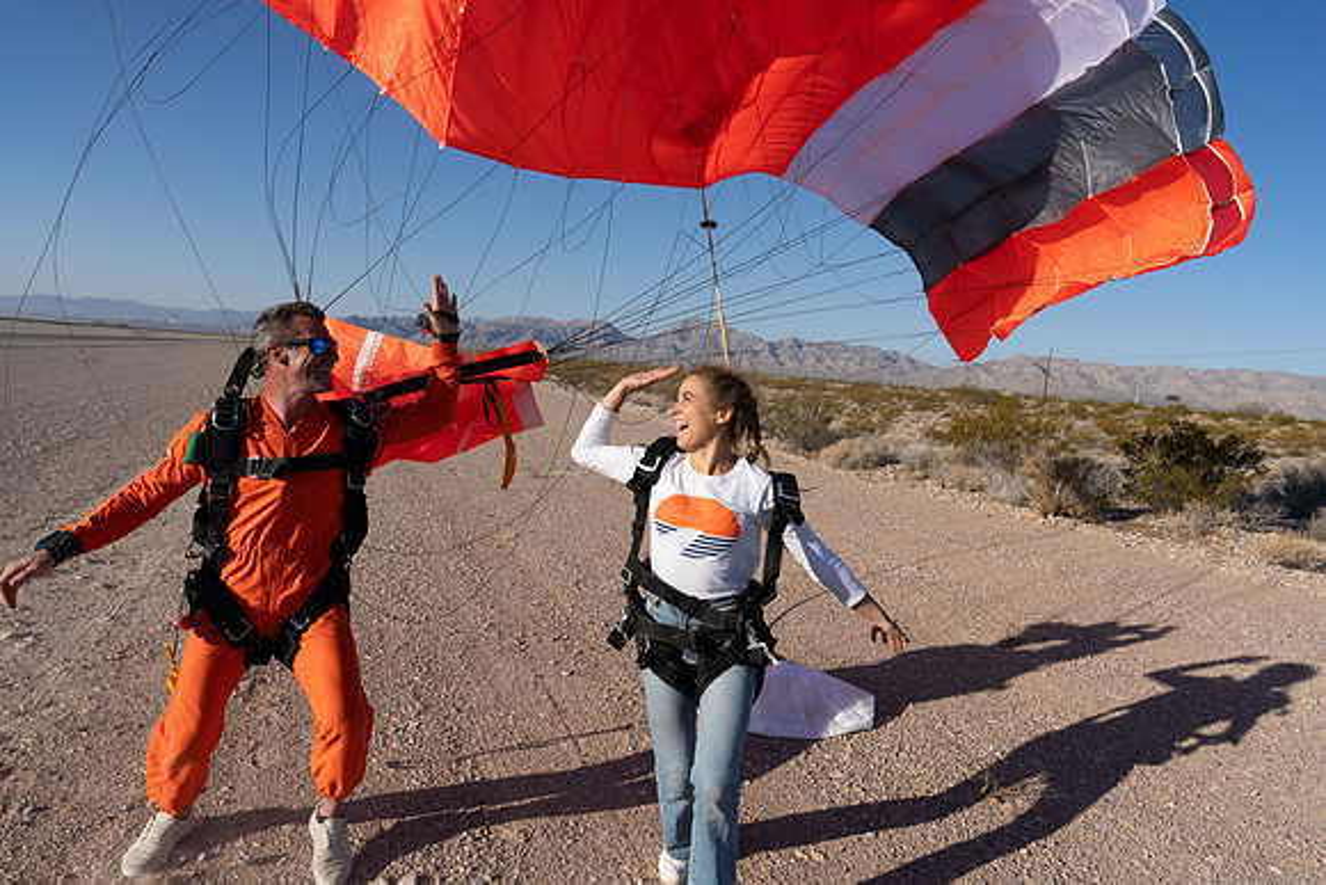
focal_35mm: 24
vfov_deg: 53.2
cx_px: 663
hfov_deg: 73.7
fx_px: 884
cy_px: 442
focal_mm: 24
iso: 800
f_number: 11
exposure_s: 1/2000
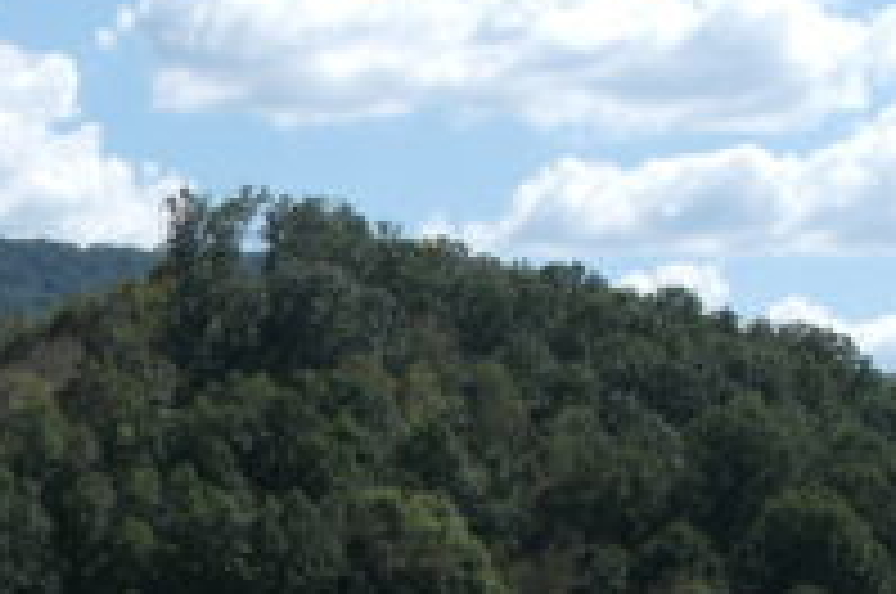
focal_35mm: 116
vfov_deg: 11.3
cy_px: 868
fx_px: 2882
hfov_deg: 16.1
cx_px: -459
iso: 100
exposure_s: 1/400
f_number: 7.1
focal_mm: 20
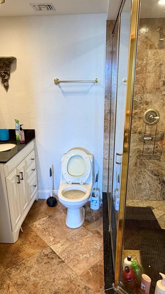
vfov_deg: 67.8
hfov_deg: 41.5
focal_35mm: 28
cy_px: 158
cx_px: 81
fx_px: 218
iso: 200
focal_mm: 2.22
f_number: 2.2
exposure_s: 1/60
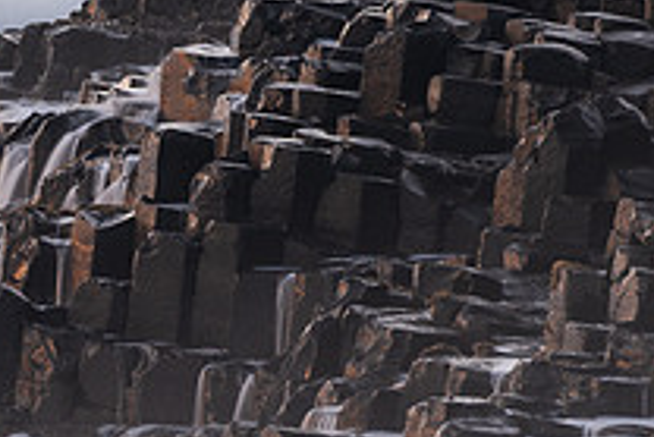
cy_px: 275
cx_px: 9
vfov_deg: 2.1
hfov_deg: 3.2
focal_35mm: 642
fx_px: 11671
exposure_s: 1/2
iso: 125
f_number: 10
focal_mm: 153.2
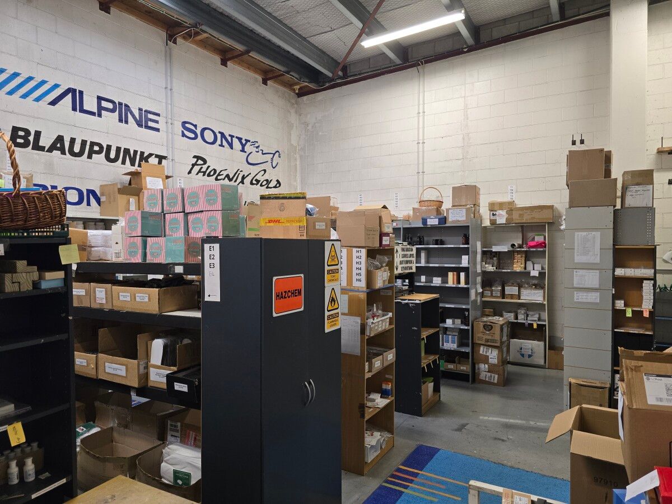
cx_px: 336
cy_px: 252
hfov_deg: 73.9
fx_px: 446
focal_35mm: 23
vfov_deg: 58.9
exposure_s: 1/100
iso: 250
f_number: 1.7
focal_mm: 6.3
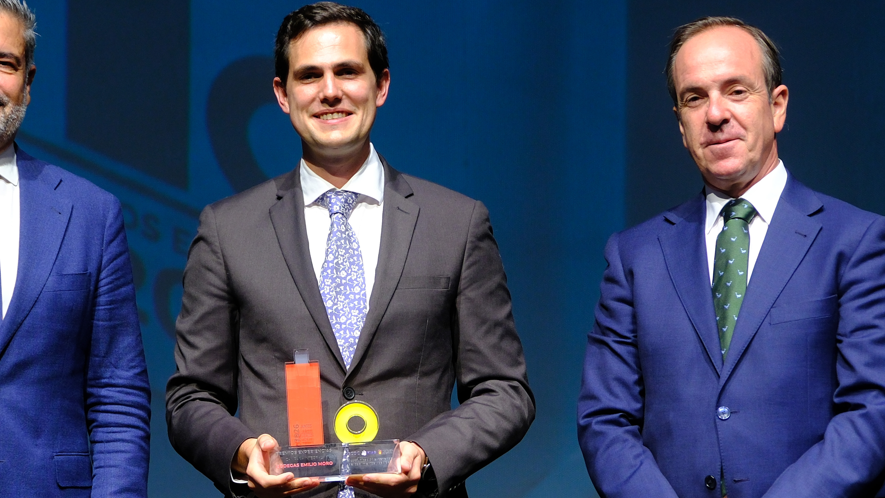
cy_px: 352
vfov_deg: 7.8
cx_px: 365
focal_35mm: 156
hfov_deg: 13.8
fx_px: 3661
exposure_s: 1/125
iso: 640
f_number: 2.8
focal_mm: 55
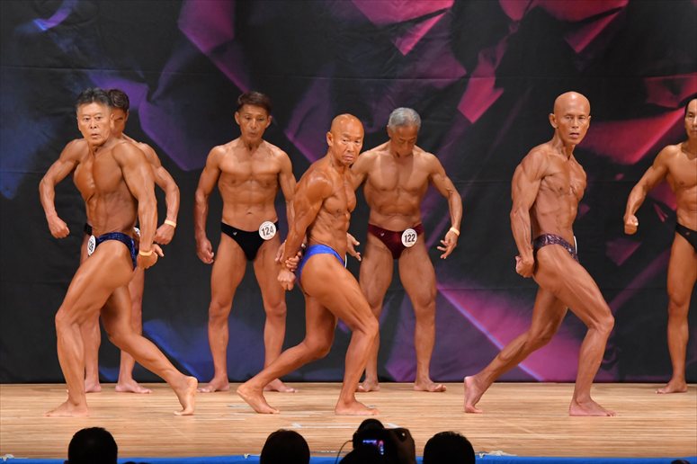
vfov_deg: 5.7
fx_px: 4644
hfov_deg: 8.6
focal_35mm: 240
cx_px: 348
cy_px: 232
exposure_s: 1/400
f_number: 5.6
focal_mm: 160
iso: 5600
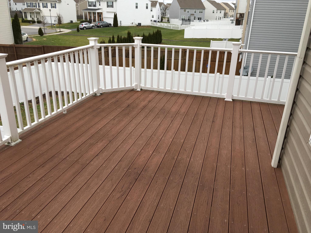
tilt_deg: -20.7
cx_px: 156
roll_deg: -1.3
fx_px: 261
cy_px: 116
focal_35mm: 29
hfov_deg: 61.7
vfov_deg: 48.2
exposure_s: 1/366
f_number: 2.2
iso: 25
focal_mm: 4.15
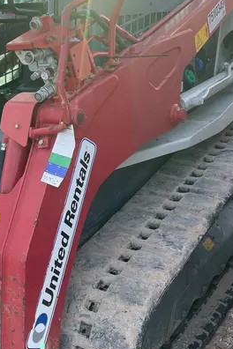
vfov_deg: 39.5
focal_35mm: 50
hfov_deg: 26.8
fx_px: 485
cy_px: 141
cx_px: 74
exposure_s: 1/581
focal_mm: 4.2
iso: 32
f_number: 1.6
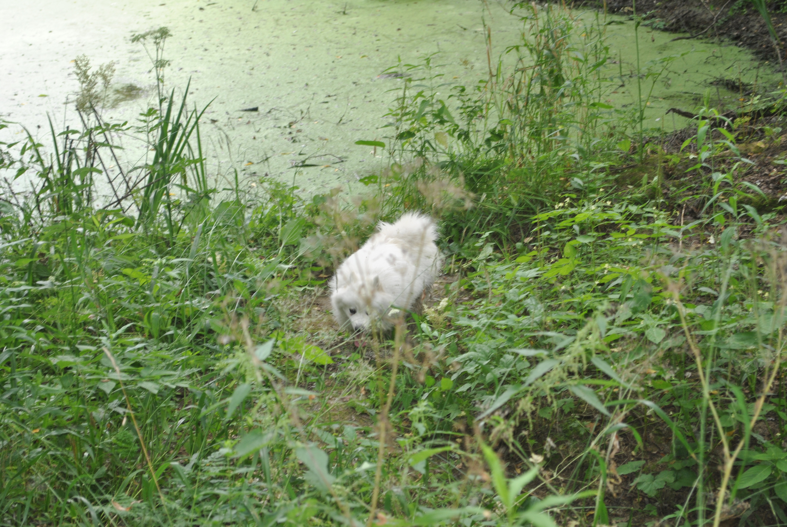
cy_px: 264
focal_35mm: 82
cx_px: 394
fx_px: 1806
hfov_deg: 24.6
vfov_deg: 16.6
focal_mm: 55
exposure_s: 1/60
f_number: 5.6
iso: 200
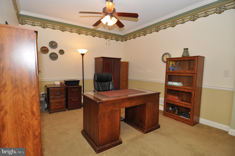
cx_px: 118
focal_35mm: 18
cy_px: 78
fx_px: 117
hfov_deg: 90.1
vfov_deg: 67.2
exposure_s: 1/60
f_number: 4
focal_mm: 12
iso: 250
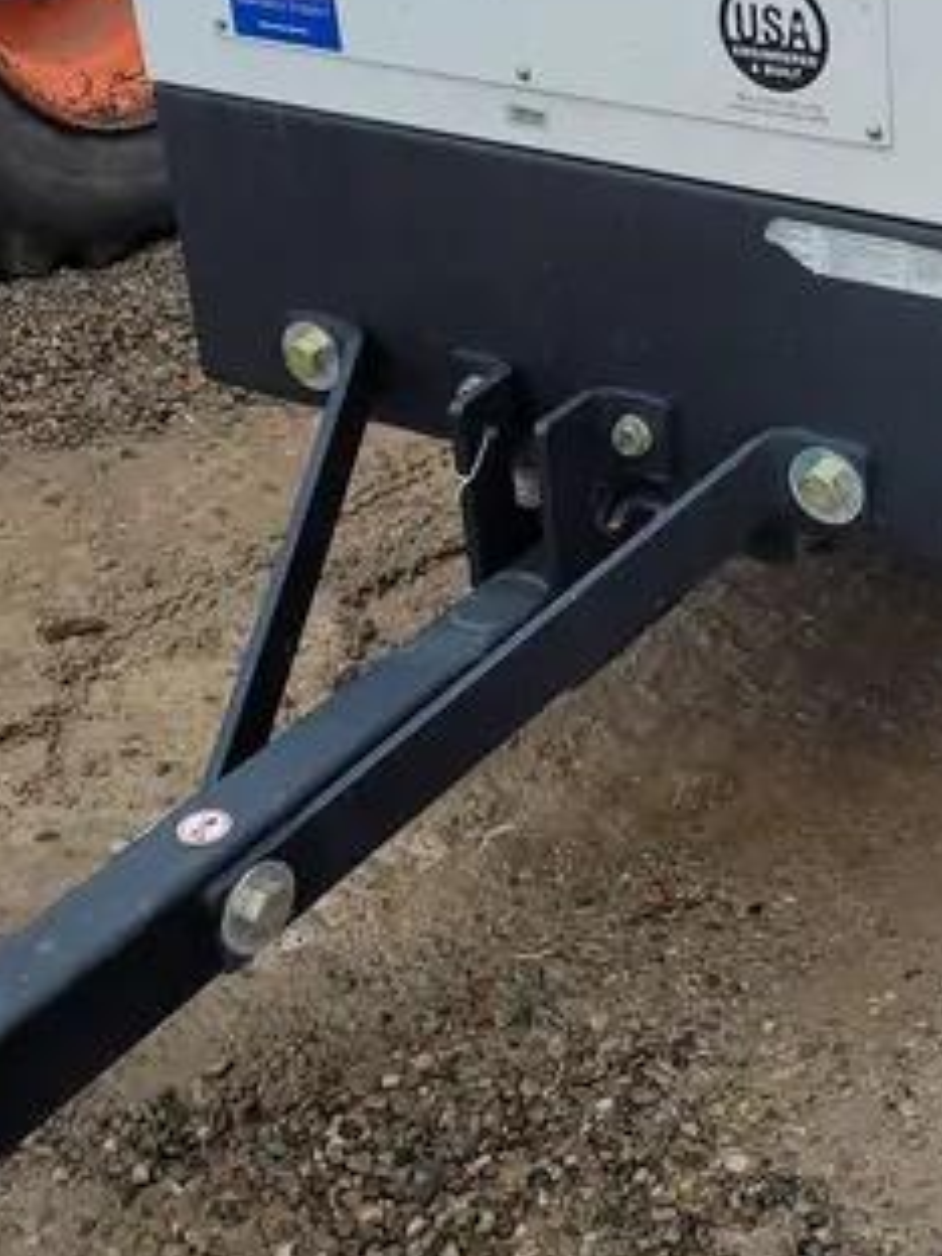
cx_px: 942
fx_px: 2213
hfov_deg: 23.1
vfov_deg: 30.6
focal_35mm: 61
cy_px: 191
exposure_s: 1/200
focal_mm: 5.4
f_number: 1.8
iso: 40
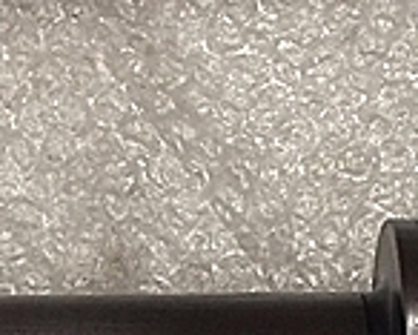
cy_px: 415
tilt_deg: -78.1
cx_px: 195
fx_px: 1535
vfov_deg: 12.1
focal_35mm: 124
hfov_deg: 15.5
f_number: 2.2
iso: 50
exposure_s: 1/30
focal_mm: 4.15
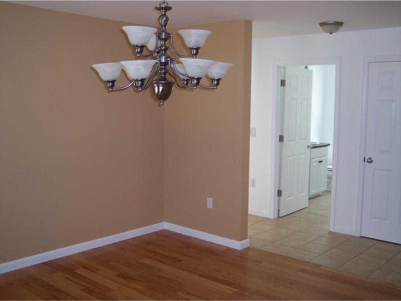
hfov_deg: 49.0
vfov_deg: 37.7
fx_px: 440
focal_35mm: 38
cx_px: 200
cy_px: 150
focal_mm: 8
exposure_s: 1/30
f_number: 2.8
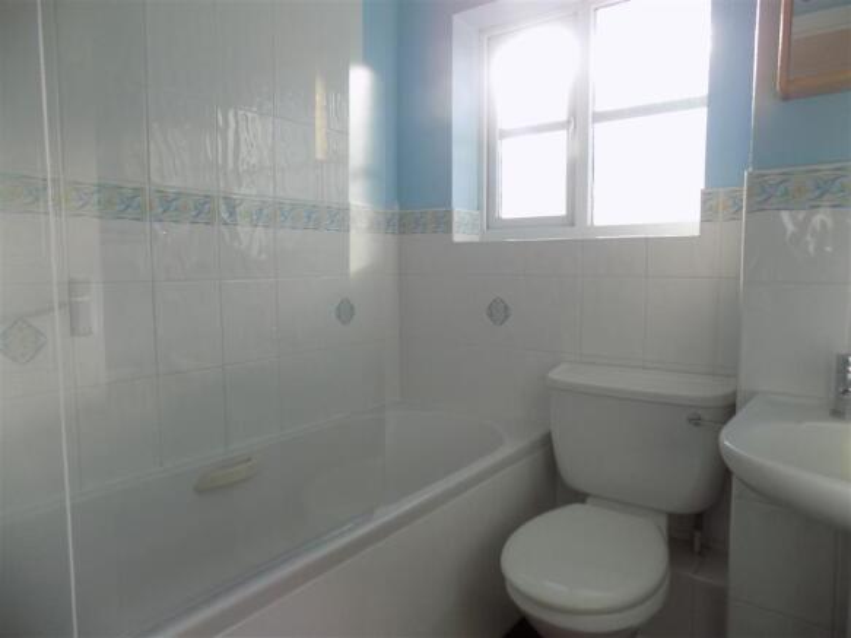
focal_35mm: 23
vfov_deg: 58.9
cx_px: 426
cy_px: 319
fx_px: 565
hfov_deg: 73.9
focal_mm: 4
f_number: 3.1
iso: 80
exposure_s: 1/250
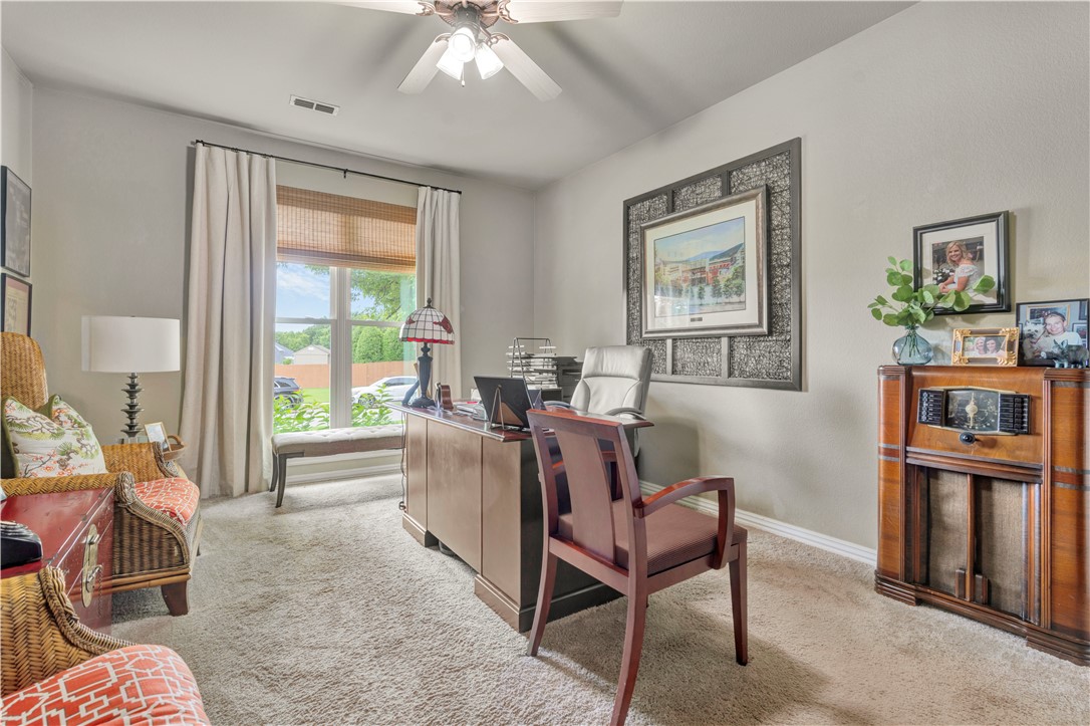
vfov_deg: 73.7
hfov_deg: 96.8
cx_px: 545
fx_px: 484
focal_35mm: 16
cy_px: 363
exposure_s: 1/4
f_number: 7.1
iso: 80
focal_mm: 16
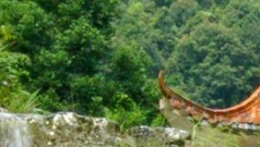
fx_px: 1573
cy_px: 385
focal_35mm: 228
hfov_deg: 9.3
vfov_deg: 5.1
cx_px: 360
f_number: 32
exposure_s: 1/6
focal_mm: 20
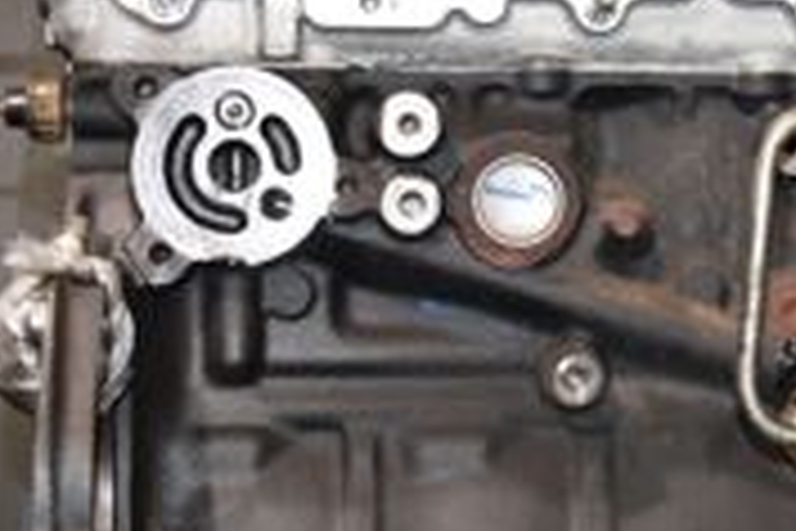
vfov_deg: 11.5
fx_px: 2631
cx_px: 738
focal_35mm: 119
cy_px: 288
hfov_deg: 16.9
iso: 1600
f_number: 5.6
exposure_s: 1/60
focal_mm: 22
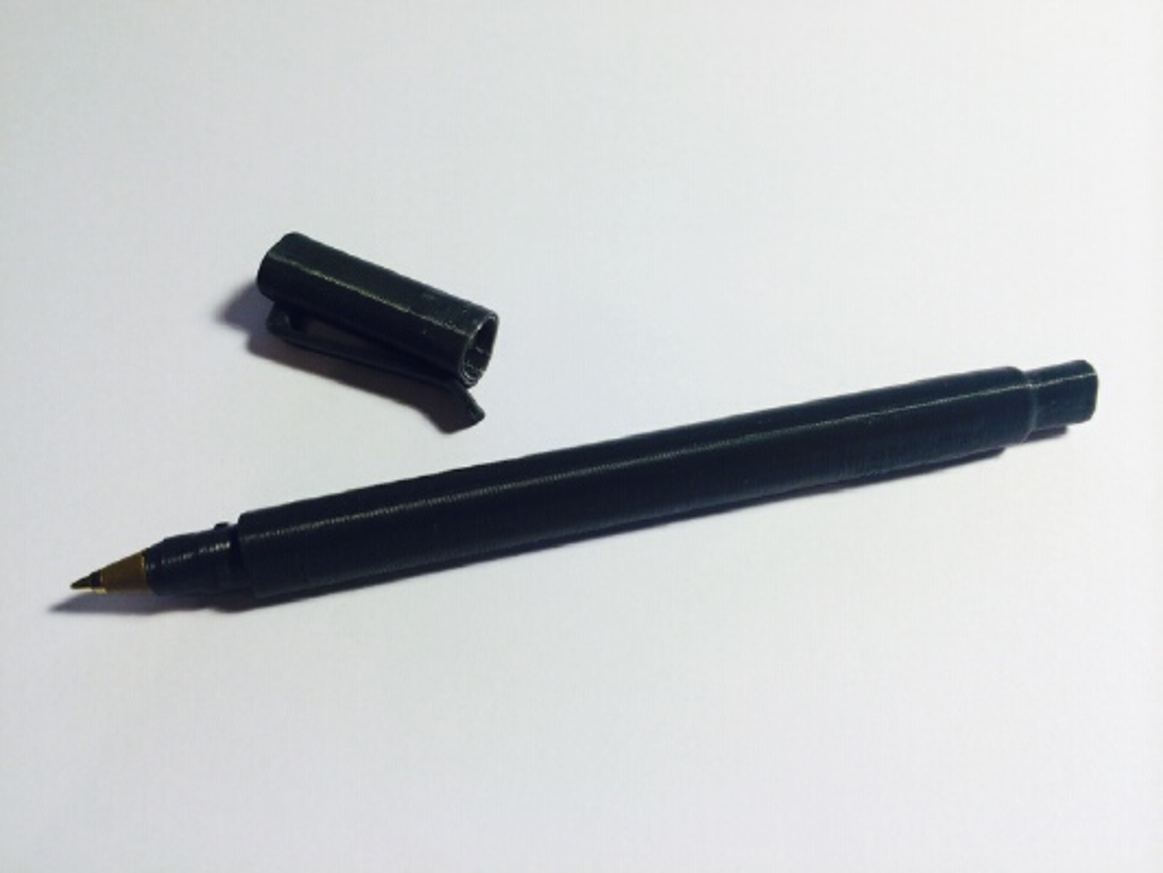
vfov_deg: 46.8
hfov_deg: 60.0
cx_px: 582
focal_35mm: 30
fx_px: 1008
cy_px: 436
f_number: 2.2
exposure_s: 1/50
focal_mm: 4.12
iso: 50
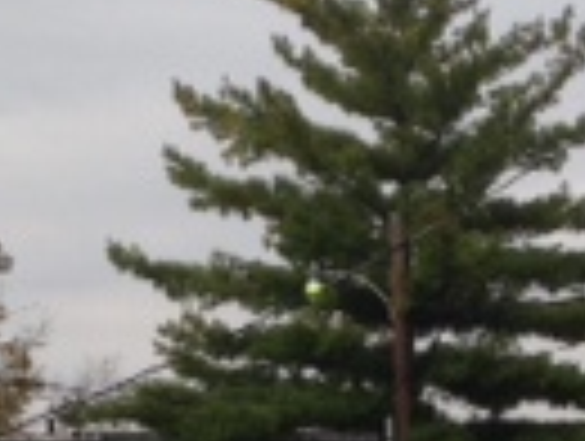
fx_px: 2743
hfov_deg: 12.1
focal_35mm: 162
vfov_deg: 9.1
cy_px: 441
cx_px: 464
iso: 50
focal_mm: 4.12
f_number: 2.4
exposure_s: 1/208
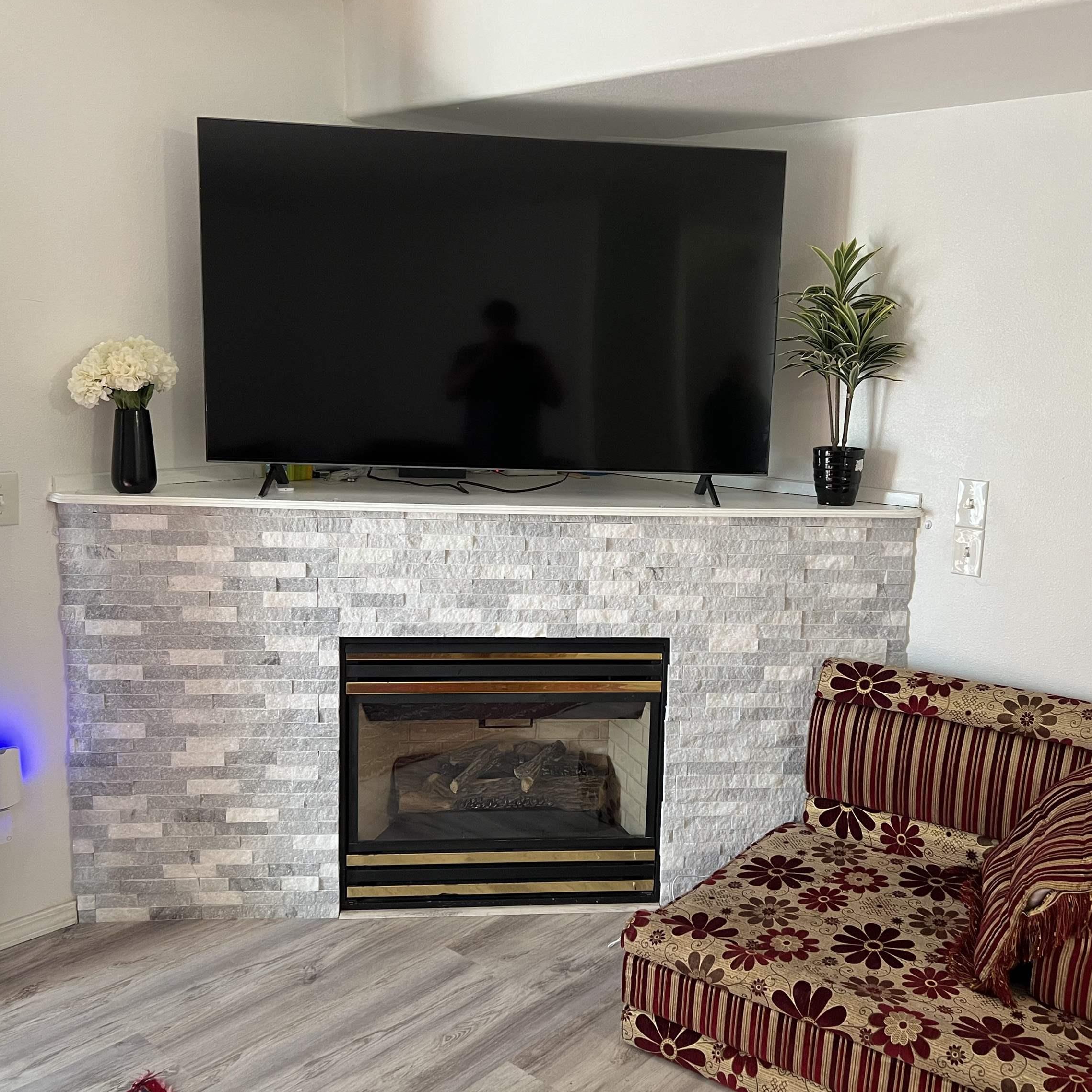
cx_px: 613
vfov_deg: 52.5
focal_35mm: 31
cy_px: 540
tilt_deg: -9.4
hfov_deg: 52.4
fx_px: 1106
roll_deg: -2.1
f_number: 1.5
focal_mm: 5.7
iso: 200
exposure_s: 1/60
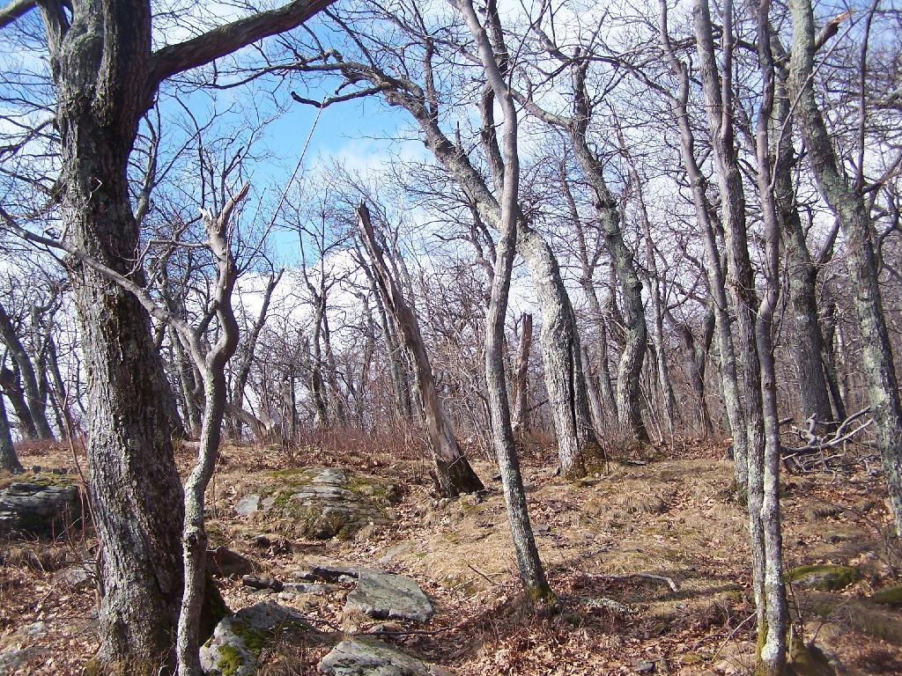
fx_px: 990
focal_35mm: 38
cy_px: 338
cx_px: 451
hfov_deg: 49.0
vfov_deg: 37.7
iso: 80
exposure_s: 1/640
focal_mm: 6.3
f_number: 2.8
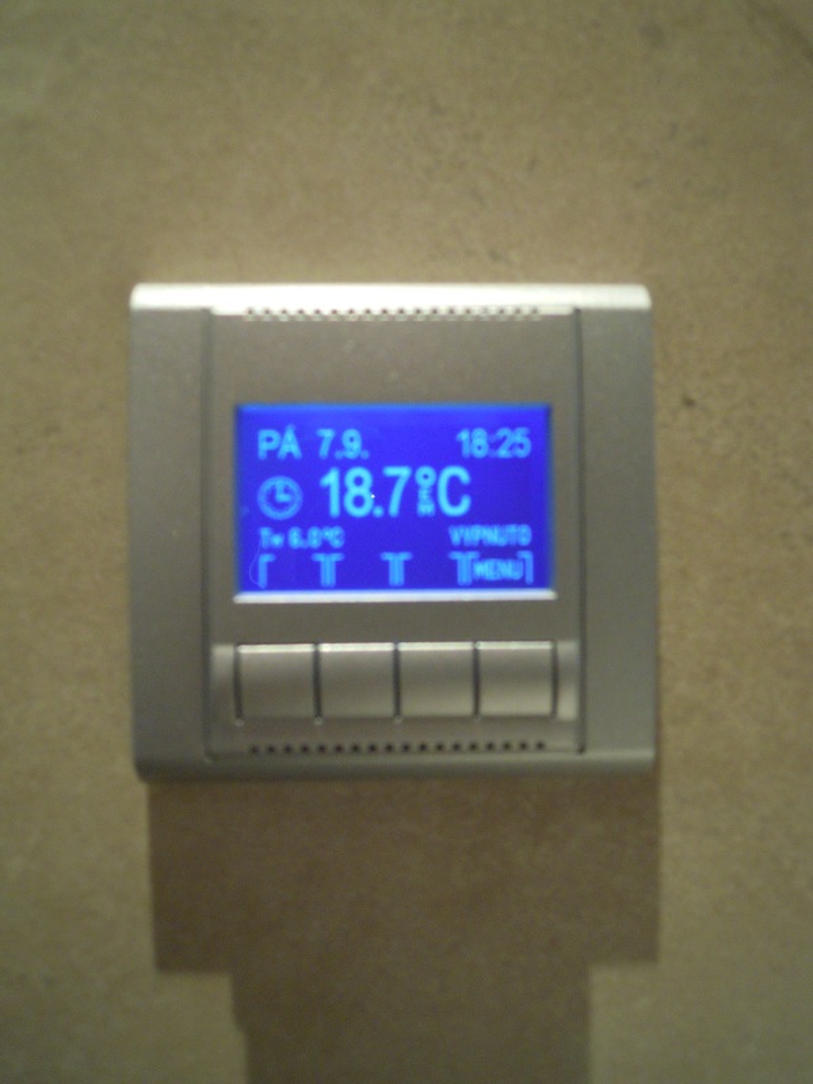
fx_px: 877
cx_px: 406
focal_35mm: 28
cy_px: 542
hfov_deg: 49.7
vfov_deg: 63.4
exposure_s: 1/25
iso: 400
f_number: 2.7
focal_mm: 5
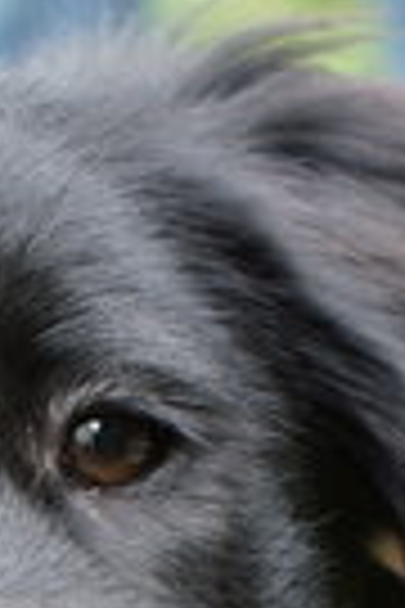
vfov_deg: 4.8
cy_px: 1401
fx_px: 7053
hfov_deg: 3.3
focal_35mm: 418
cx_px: -176
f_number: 4
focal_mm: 50
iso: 125
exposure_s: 1/80
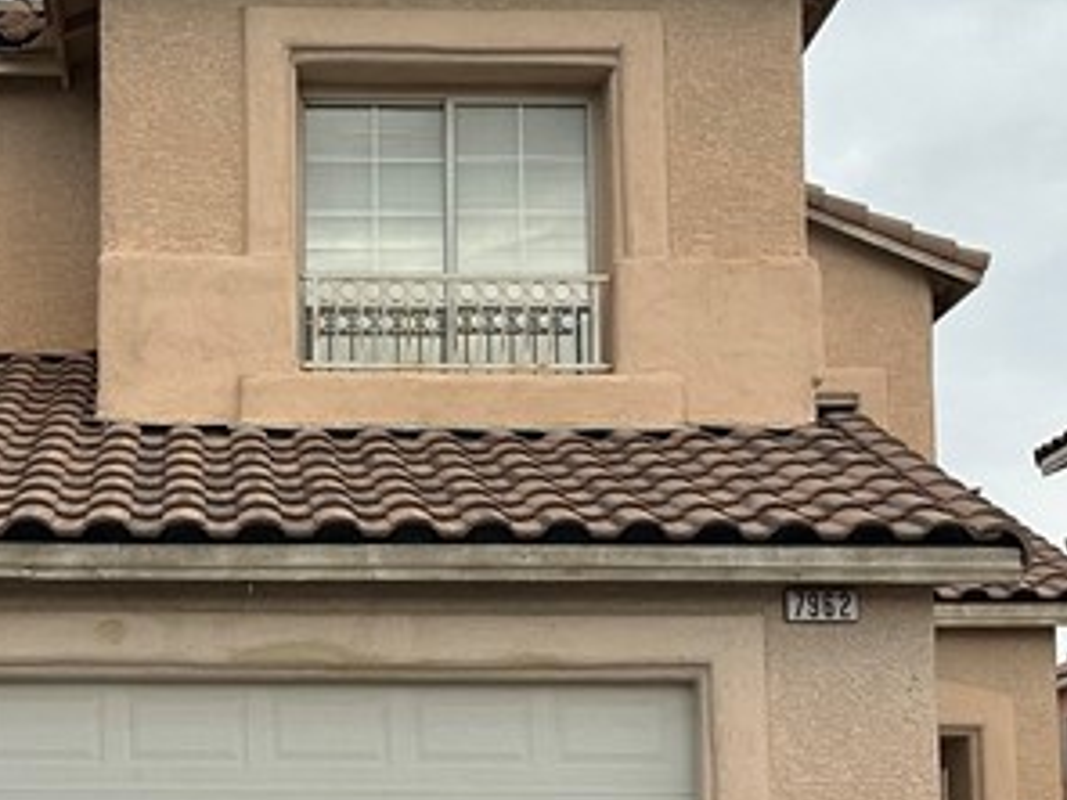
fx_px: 2558
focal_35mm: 83
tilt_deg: +7.7
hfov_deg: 23.4
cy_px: 616
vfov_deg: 17.7
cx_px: 324
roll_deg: -0.6
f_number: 1.78
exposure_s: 1/1916
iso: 80
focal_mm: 6.86
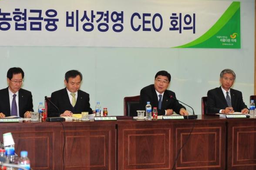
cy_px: 83
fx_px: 675
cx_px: 121
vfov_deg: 14.4
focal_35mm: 95
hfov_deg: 21.5
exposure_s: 1/80
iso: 640
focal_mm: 86
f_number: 5.6
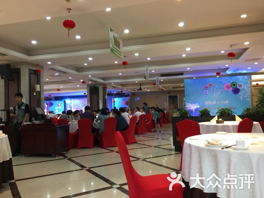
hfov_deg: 59.9
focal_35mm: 30
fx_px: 229
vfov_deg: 46.8
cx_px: 128
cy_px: 99
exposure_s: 1/17
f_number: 2.2
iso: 40
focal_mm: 4.15
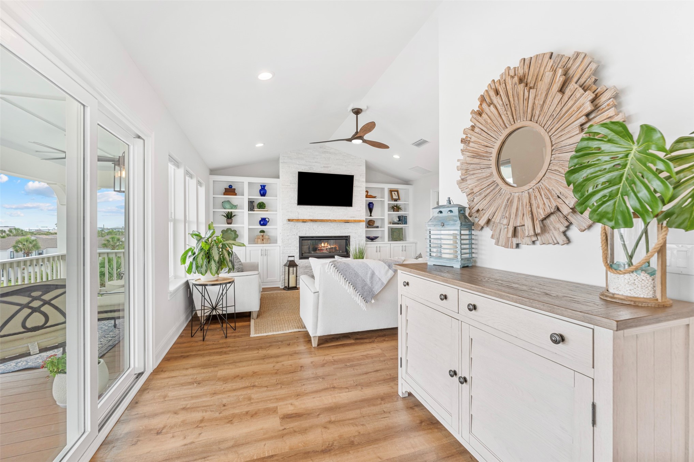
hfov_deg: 99.7
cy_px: 231
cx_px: 347
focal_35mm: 15
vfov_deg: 76.6
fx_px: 293
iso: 320
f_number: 9
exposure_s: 1/13
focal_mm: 15.2
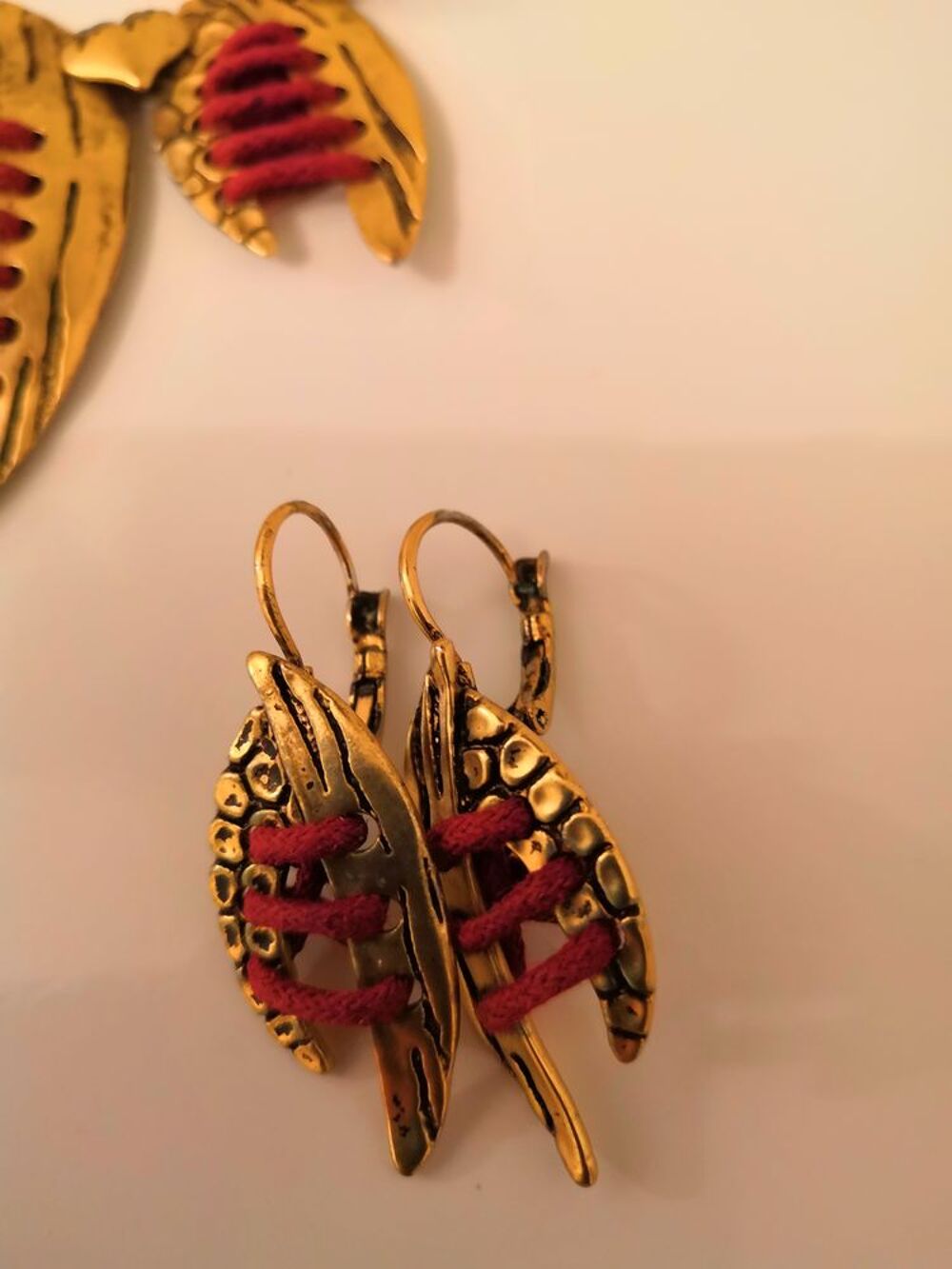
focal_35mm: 27
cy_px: 634
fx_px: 990
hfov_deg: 51.4
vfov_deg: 65.3
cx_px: 476
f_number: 1.8
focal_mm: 3.95
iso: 640
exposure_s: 1/33.3
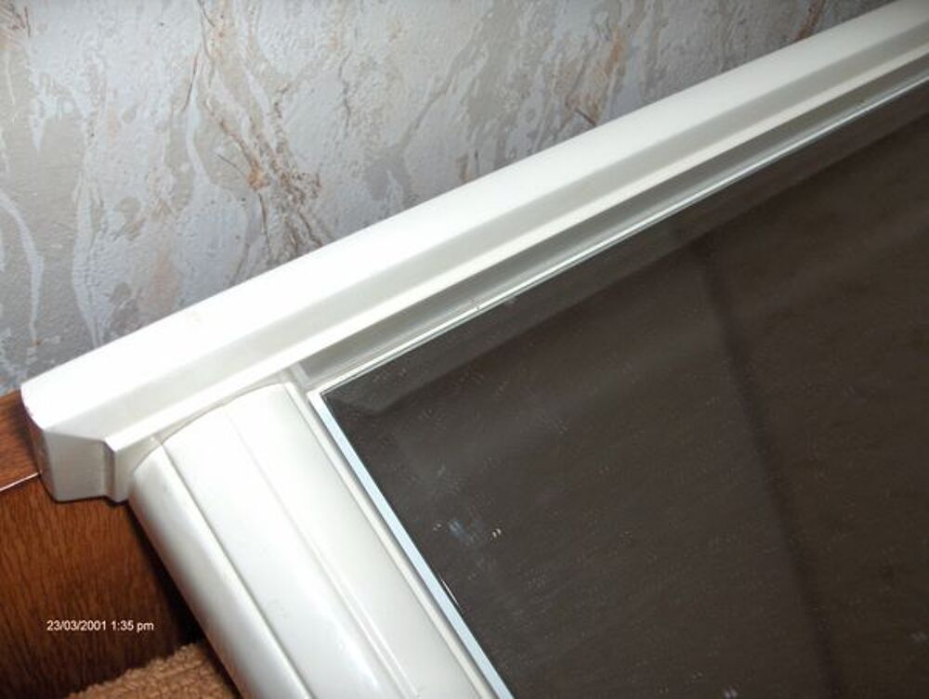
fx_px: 1048
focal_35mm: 39
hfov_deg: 47.8
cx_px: 464
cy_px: 350
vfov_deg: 36.9
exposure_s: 1/60
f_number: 4.8
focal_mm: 8
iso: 100
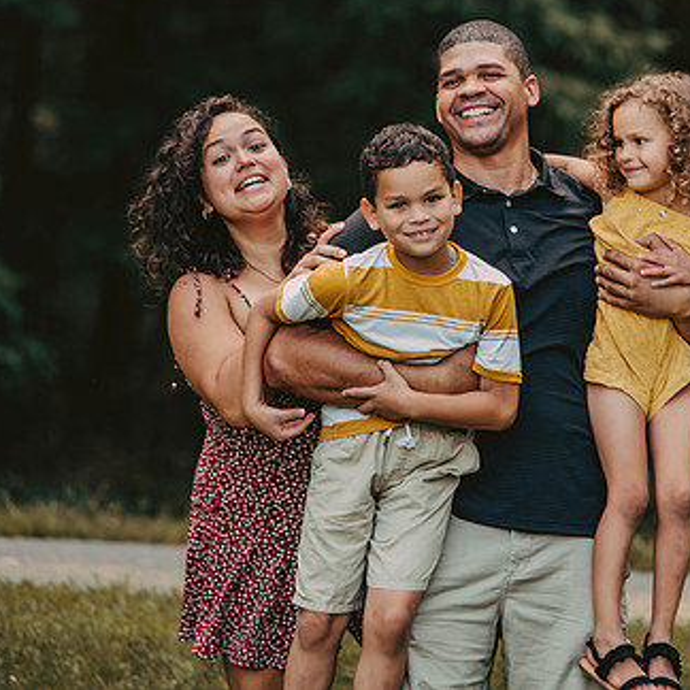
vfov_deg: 6.8
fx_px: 5841
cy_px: 280
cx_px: 434
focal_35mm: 259
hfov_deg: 6.8
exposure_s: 1/160
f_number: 3.5
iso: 250
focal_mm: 170
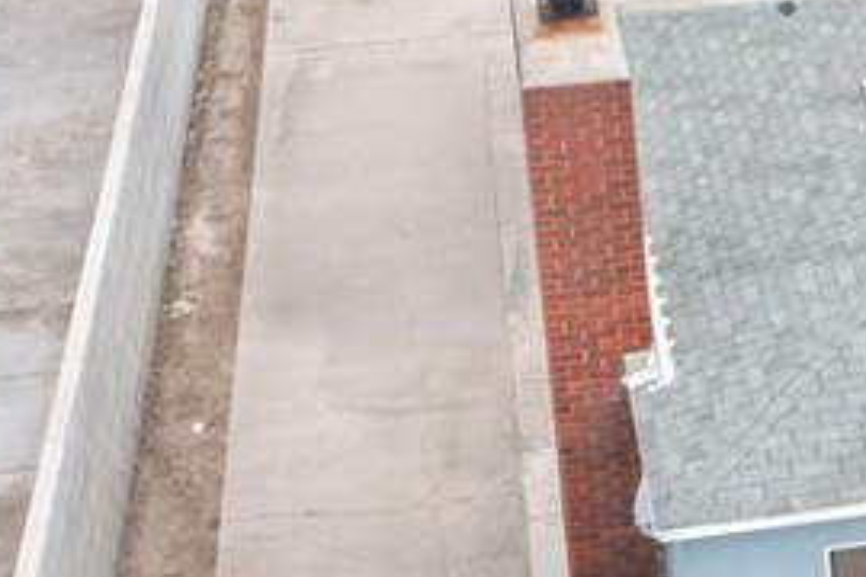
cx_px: 1036
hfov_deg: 18.3
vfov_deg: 12.8
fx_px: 2550
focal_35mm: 106
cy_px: 29
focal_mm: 10.26
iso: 100
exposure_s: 1/240
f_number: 5
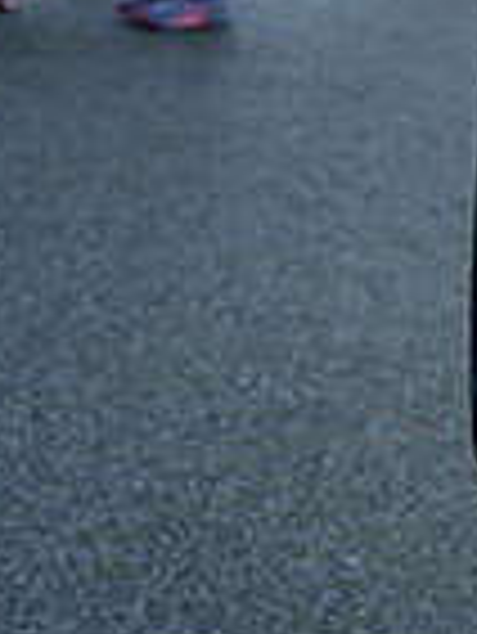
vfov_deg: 12.4
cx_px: 1238
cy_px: -196
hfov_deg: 8.6
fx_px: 2825
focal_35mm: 154
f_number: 4
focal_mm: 39
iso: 100
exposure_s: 1/200
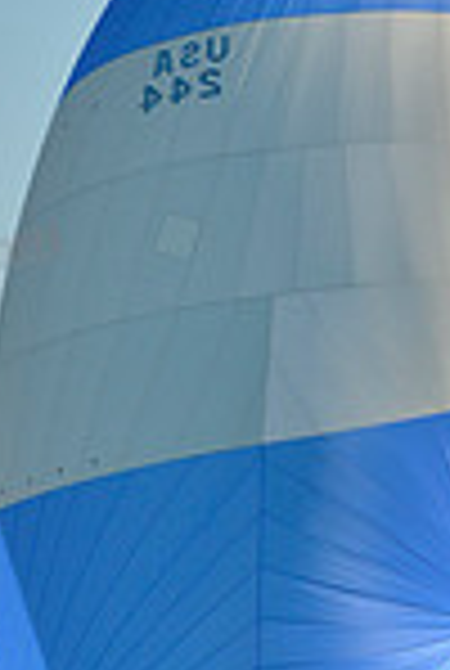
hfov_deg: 3.2
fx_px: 8118
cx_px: 295
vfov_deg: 4.7
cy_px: 477
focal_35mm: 435
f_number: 5.6
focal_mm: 112
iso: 400
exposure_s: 1/1250
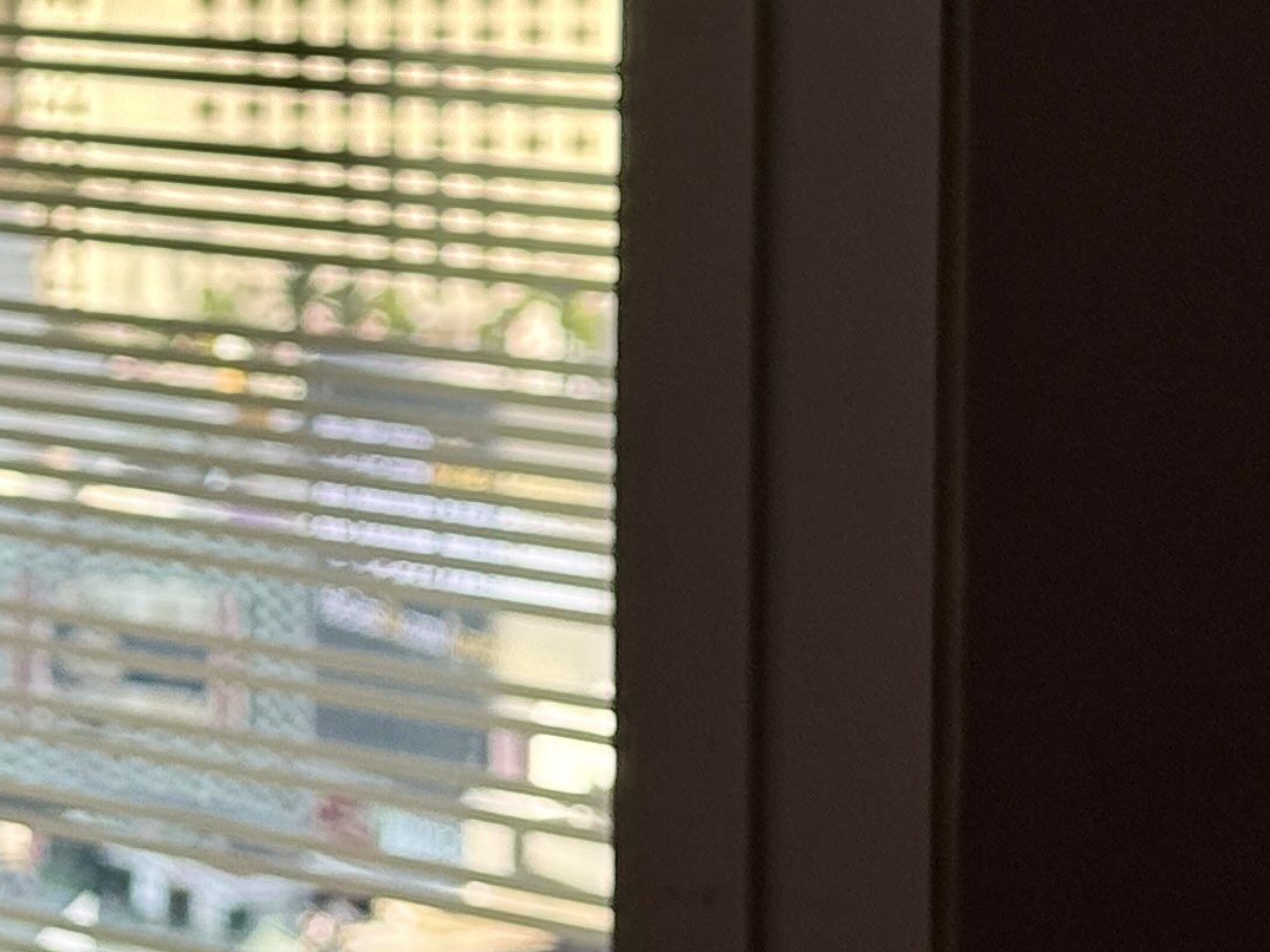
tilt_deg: -7.0
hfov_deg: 10.3
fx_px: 6603
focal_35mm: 180
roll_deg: +0.5
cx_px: -1043
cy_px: 214
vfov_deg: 8.2
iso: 100
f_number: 1.78
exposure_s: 1/156
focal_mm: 6.76
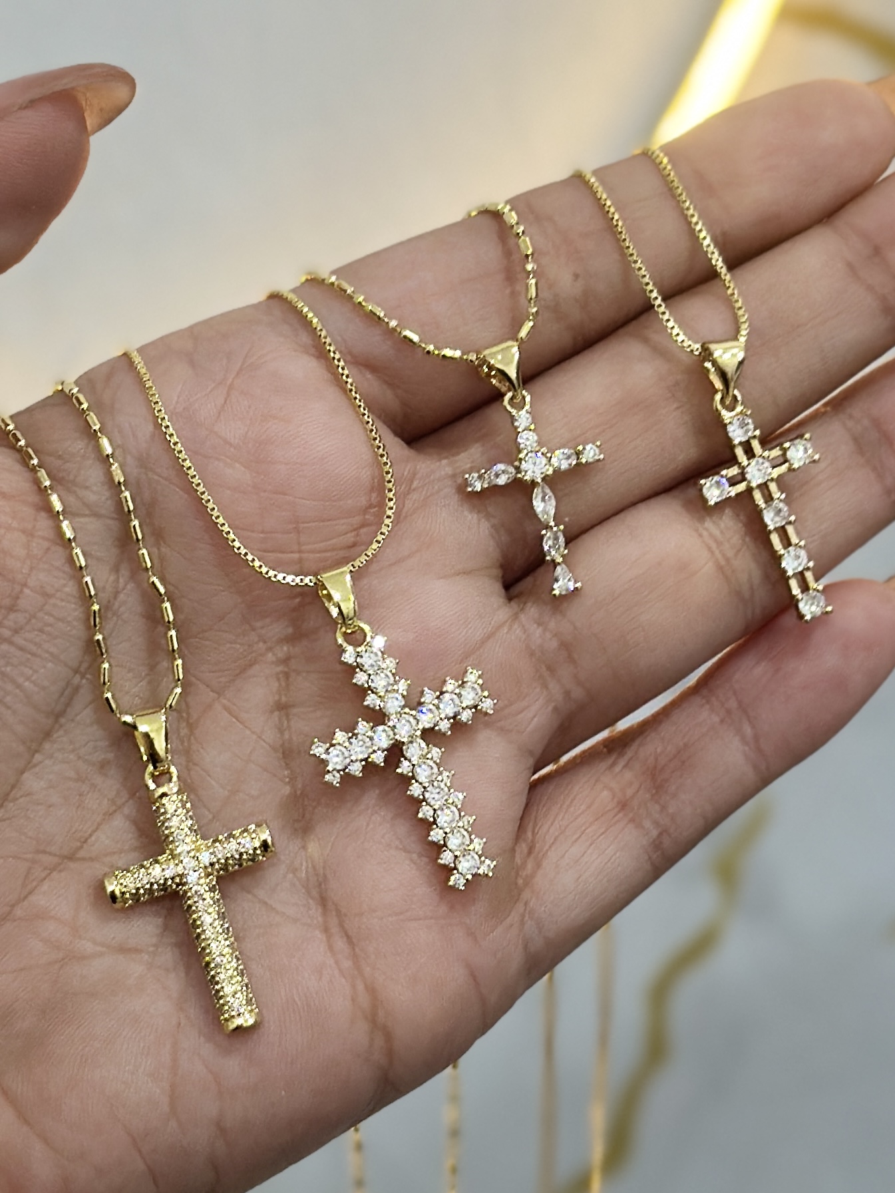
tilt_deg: -19.0
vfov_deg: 39.7
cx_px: 448
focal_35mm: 48
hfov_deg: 30.3
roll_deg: +1.5
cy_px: 596
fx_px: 1655
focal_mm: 6.86
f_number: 1.78
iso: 100
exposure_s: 1/60
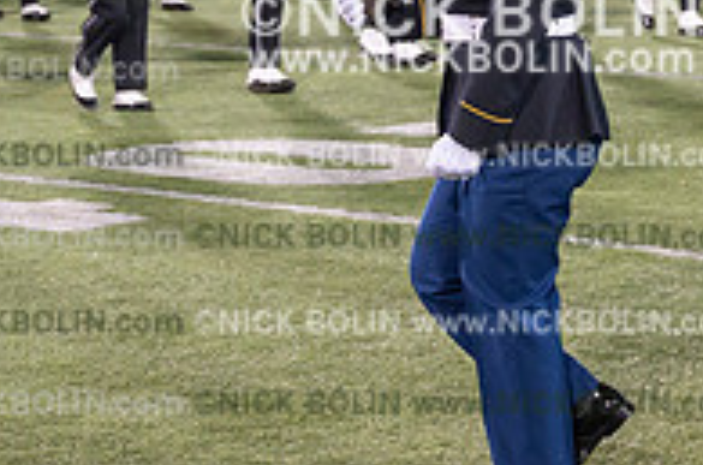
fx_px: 3019
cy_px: -97
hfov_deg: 13.3
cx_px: 469
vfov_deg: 8.7
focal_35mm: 155
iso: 5000
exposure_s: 1/640
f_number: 4.5
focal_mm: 52
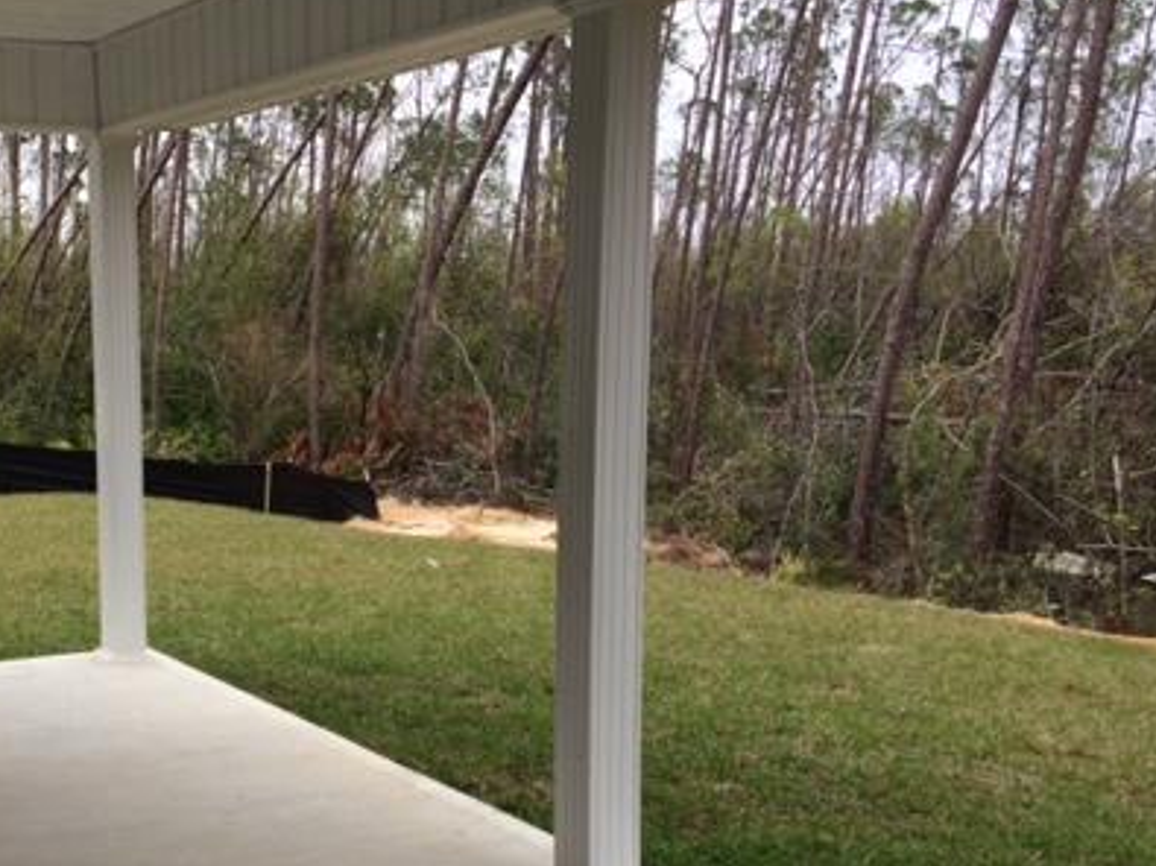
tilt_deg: -11.3
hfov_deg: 39.4
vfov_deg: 30.7
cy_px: 568
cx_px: 296
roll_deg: +0.8
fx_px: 1569
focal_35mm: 47
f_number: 2.2
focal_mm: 4.15
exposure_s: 1/1109
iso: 32
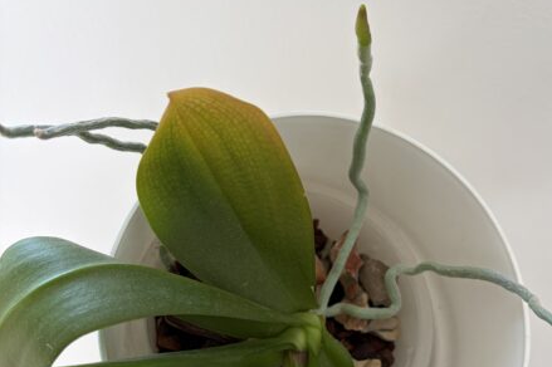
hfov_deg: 51.9
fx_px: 567
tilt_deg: -38.4
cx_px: 282
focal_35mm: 37
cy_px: 284
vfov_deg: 35.0
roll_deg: -19.0
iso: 80
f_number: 1.6
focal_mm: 5.96
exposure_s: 1/121
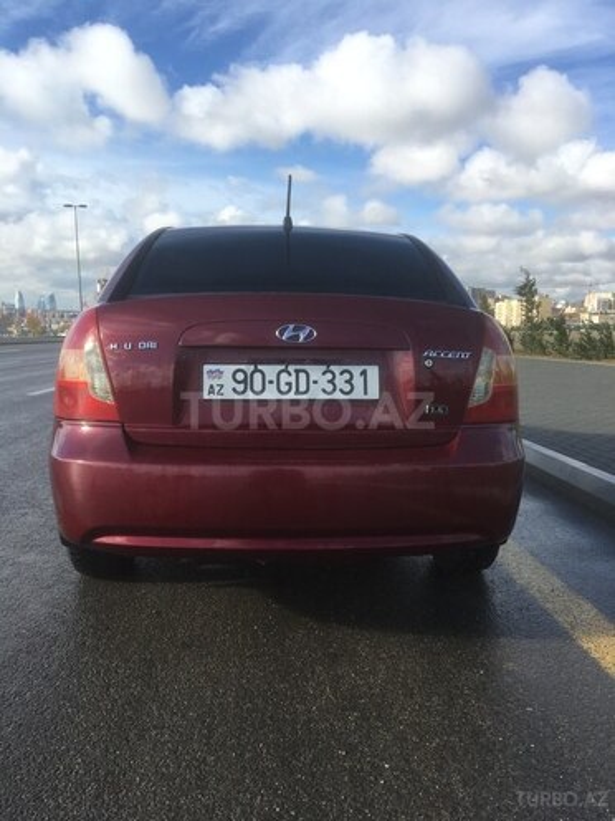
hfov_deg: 48.2
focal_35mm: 29
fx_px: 687
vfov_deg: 61.7
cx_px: 308
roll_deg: +0.8
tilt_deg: -4.9
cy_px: 410
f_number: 2.2
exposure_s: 1/1241
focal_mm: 4.15
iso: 25
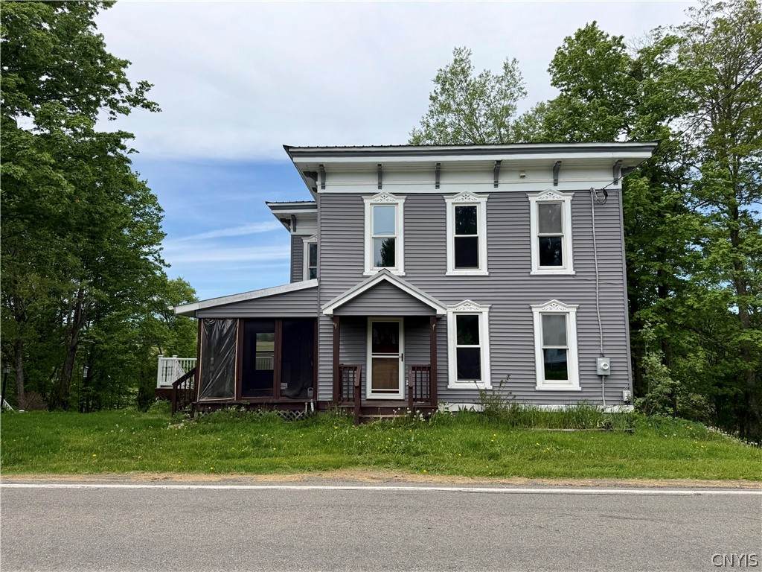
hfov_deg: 71.6
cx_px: 381
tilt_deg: +6.8
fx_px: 528
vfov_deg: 56.8
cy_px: 286
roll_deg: +0.3
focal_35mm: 24
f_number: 1.78
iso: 80
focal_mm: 6.76
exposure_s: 1/4405
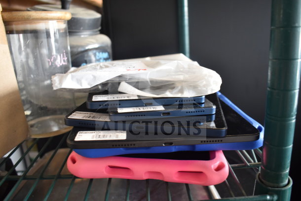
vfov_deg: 43.6
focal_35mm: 30
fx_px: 251
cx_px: 150
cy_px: 100
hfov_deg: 61.9
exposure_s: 1/30
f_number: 3.5
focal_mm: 20
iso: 560
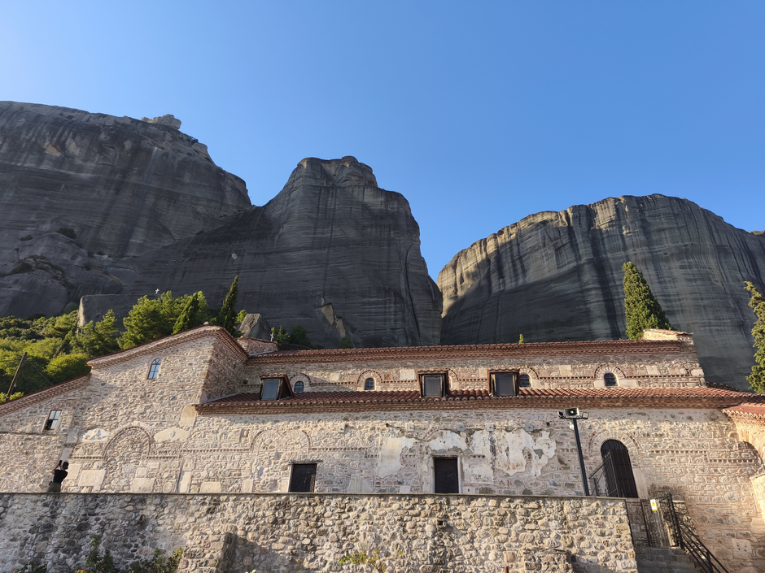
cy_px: 286
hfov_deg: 73.9
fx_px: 508
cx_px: 382
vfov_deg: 58.9
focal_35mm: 23
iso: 80
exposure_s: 1/1339
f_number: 1.7
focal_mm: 5.35
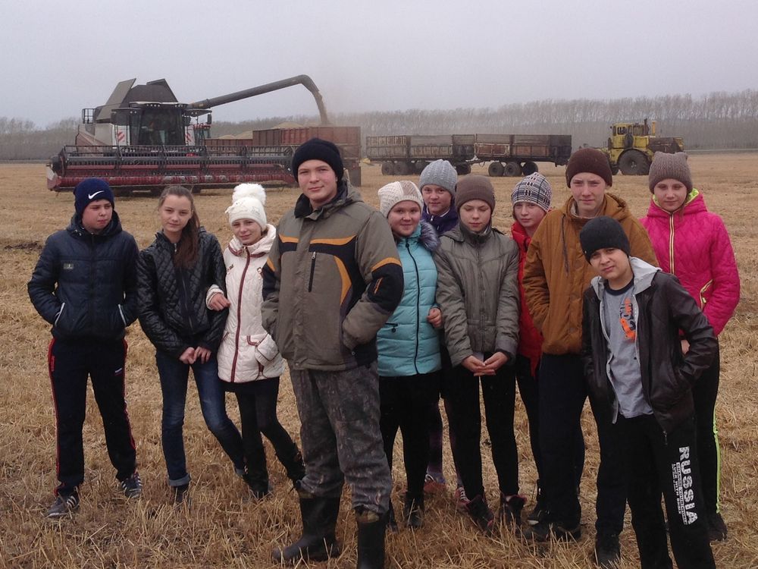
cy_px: 284
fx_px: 766
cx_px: 379
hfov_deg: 52.6
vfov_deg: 40.7
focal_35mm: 35
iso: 50
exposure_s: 1/617
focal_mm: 4.28
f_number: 2.4
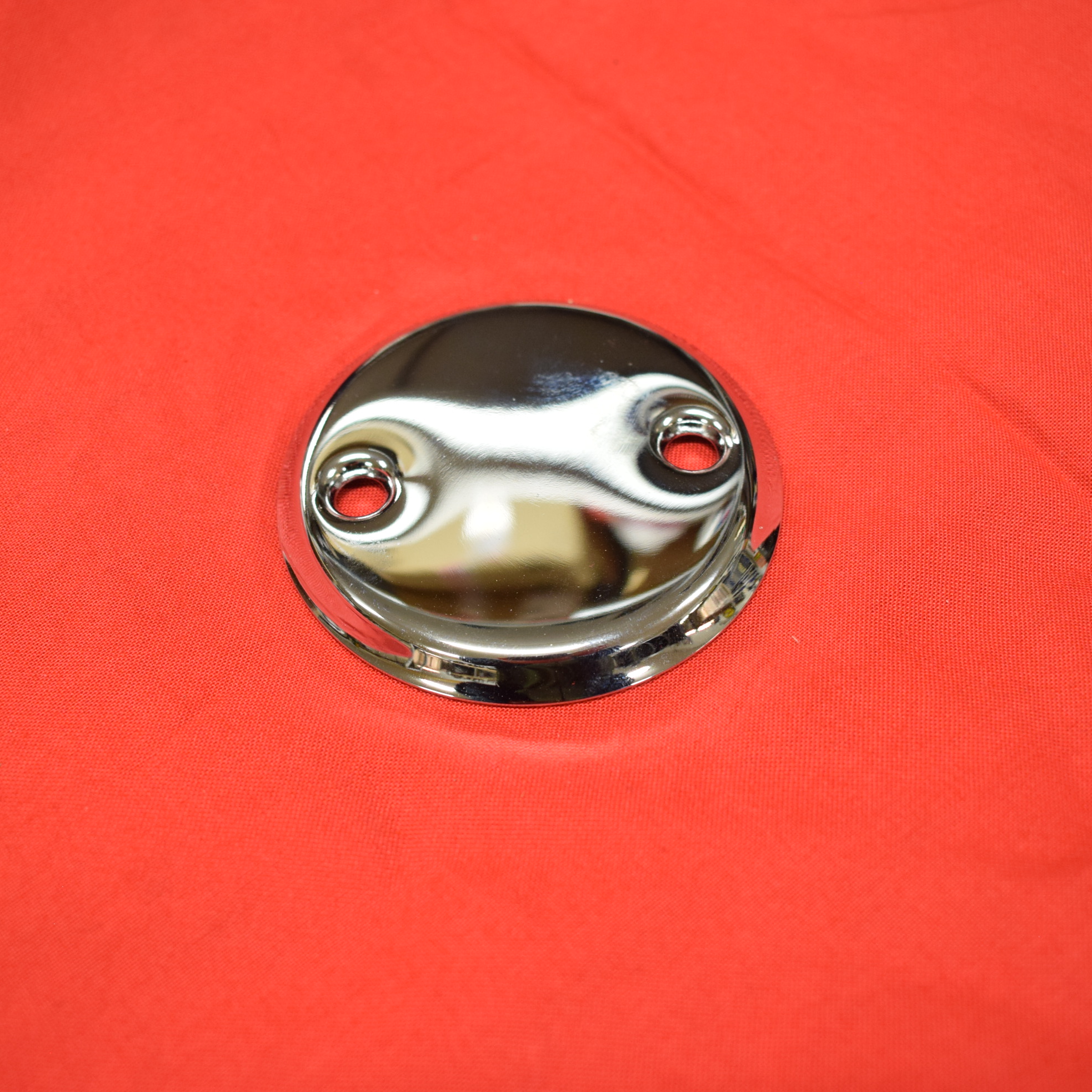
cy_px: 538
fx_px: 1593
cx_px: 519
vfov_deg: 37.8
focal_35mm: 45
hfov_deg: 37.8
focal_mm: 23
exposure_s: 1/30
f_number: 5
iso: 800
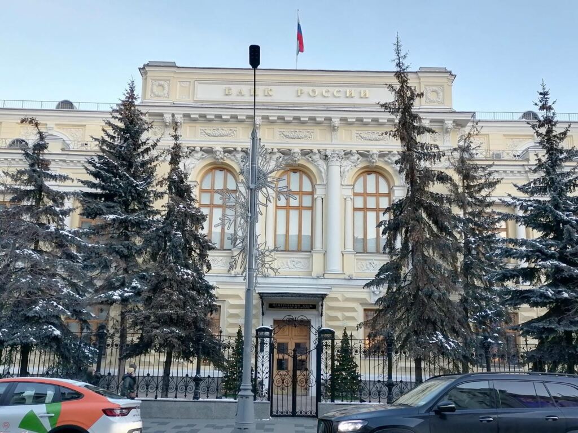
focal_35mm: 37
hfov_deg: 50.1
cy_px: 216
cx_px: 289
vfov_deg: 38.7
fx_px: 618
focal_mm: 5.4
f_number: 1.8
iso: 80
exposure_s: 1/100
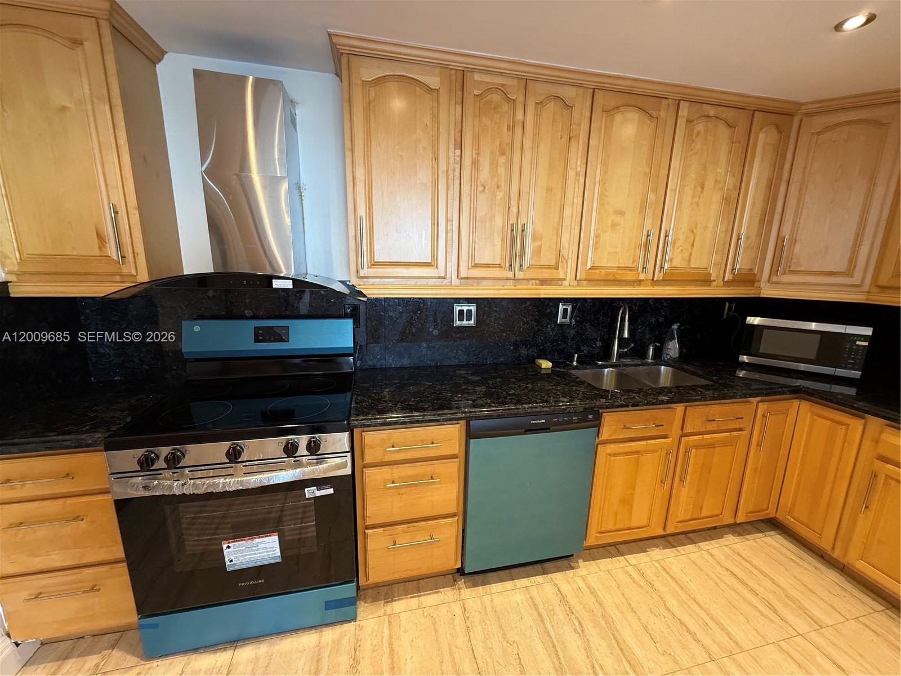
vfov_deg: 85.7
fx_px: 364
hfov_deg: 102.1
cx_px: 450
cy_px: 338
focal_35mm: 14
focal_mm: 2.22
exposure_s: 1/60
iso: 200
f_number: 2.2
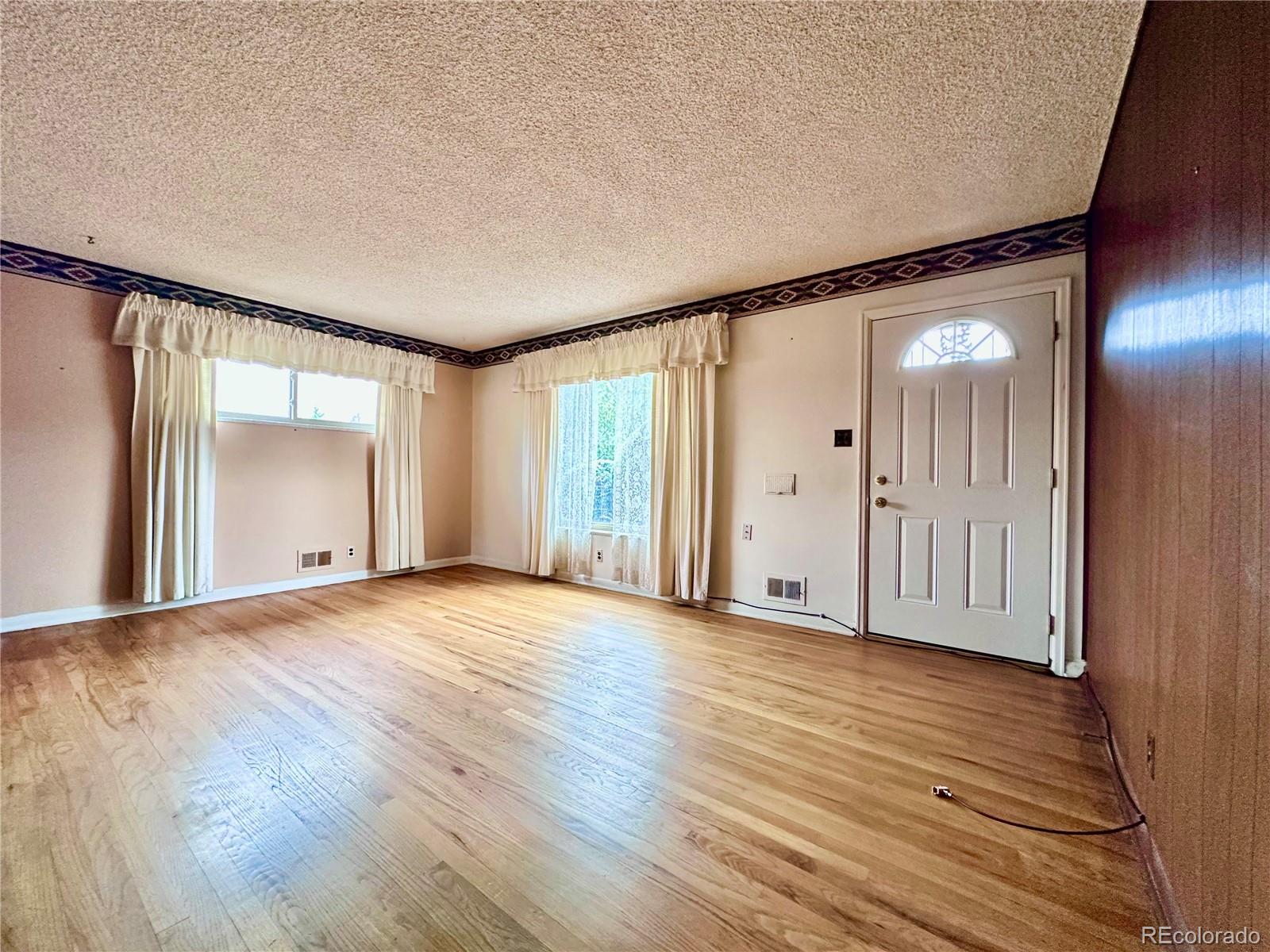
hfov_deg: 102.1
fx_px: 514
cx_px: 635
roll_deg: -0.9
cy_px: 476
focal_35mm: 14
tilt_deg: +0.1
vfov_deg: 85.7
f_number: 2.2
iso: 400
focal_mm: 2.22
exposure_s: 1/60
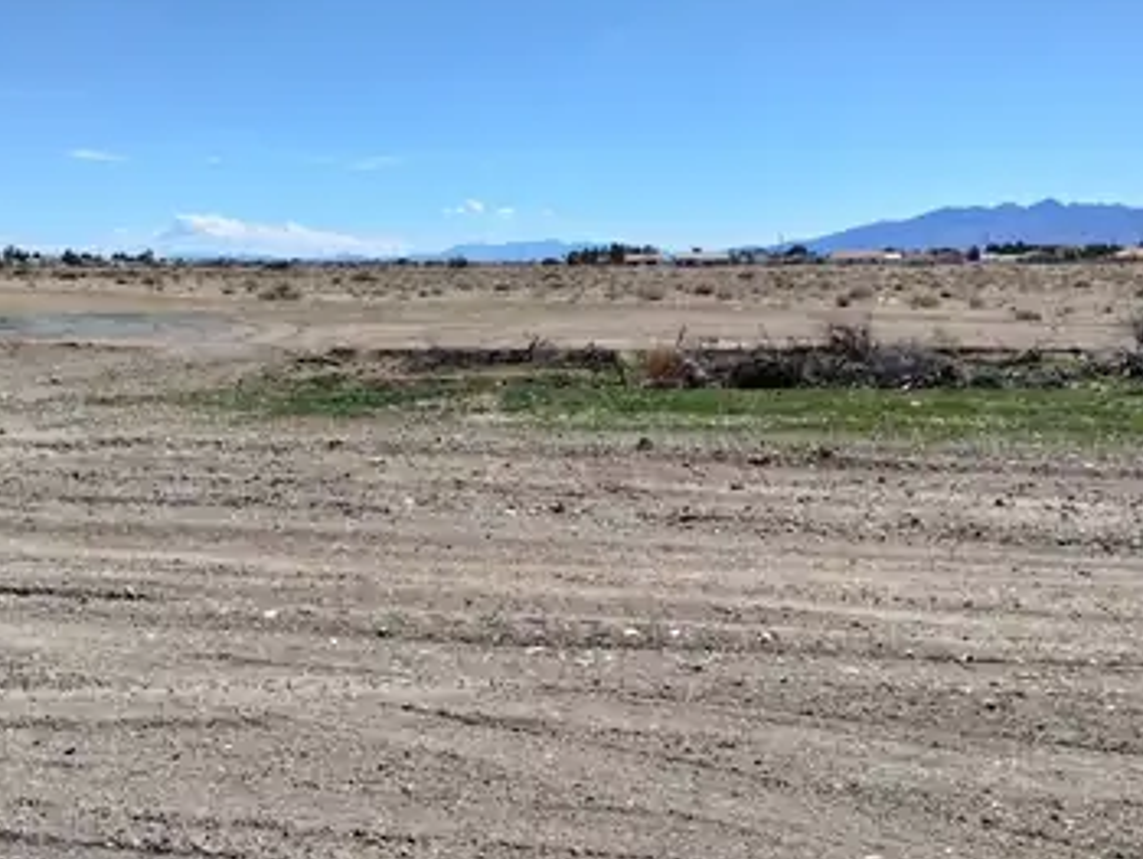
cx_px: 558
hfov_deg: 56.8
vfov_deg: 44.2
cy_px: 397
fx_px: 1057
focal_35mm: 32
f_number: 1.8
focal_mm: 4.27
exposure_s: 1/982
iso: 100
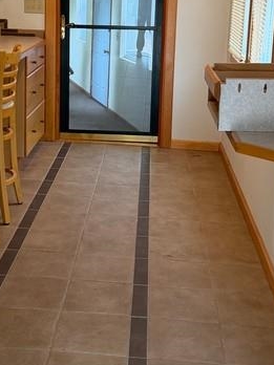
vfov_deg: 30.8
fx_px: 654
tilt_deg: -11.5
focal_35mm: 62
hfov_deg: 23.6
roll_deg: -2.3
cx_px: 102
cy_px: 106
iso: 200
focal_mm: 6.76
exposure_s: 1/60
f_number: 1.78
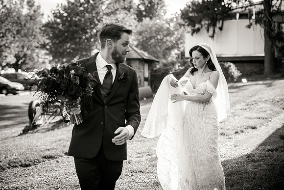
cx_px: 142
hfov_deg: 28.8
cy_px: 95
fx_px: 552
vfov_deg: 19.5
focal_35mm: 70
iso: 800
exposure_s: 1/4000
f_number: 3.5
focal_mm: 70
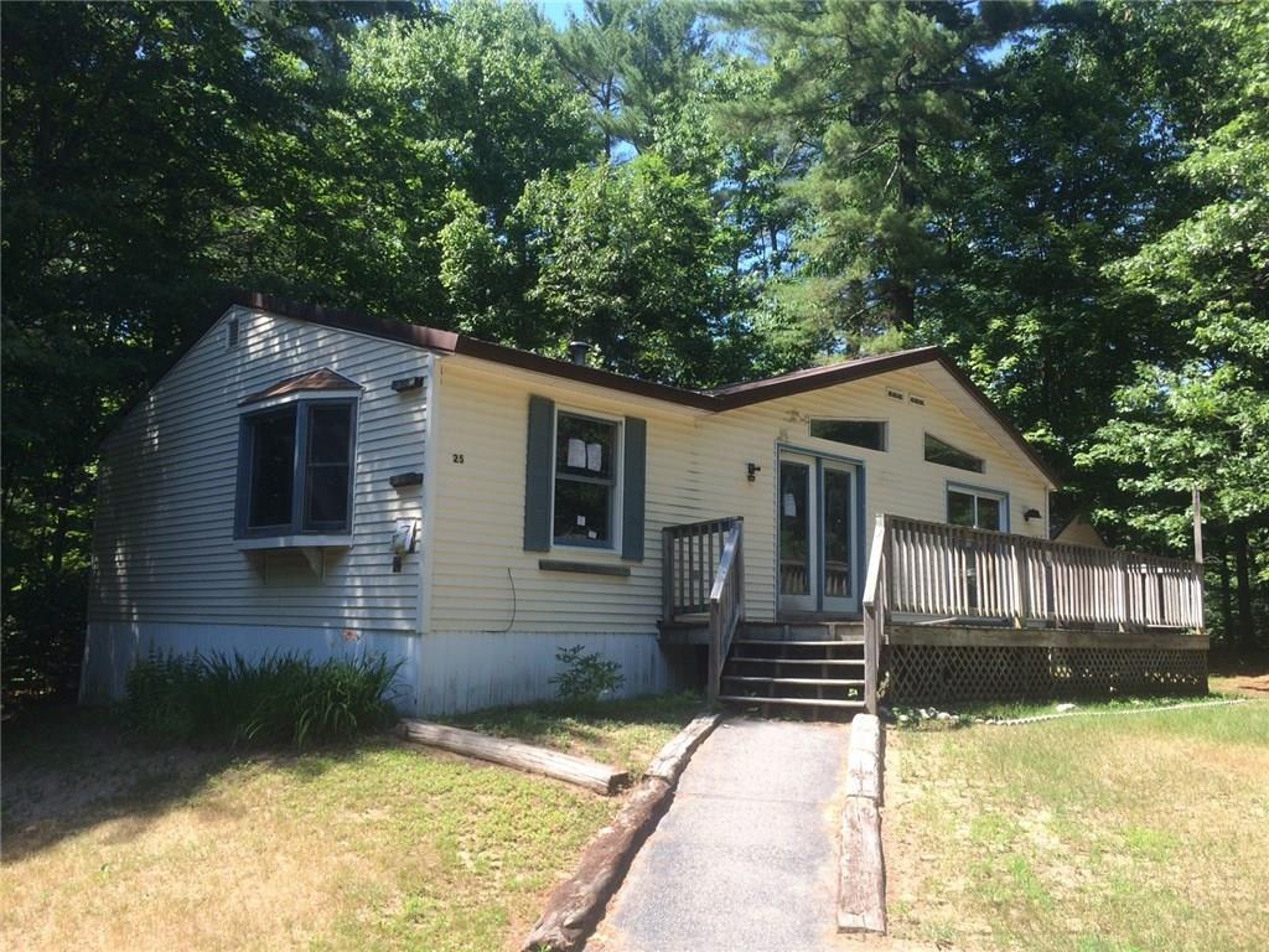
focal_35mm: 29
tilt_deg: +8.5
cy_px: 476
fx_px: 1063
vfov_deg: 48.2
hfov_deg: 61.7
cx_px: 634
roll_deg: -0.7
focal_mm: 4.15
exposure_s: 1/707
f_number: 2.2
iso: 32
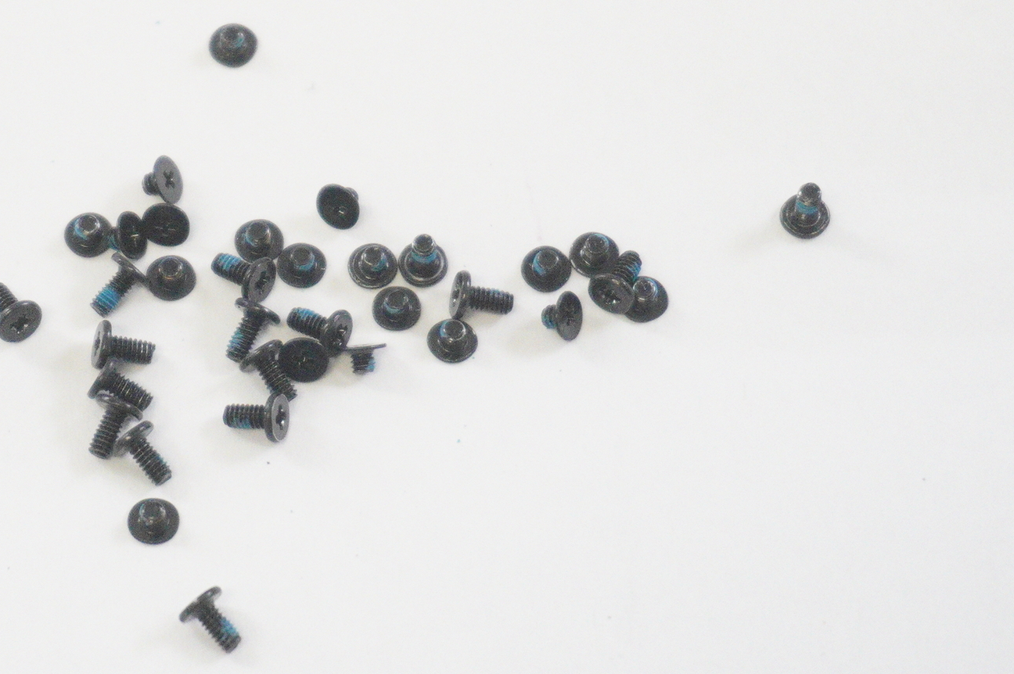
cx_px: 271
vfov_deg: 10.1
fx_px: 3827
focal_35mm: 136
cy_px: 375
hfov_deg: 15.0
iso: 6400
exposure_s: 1/250
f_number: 5.6
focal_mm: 47
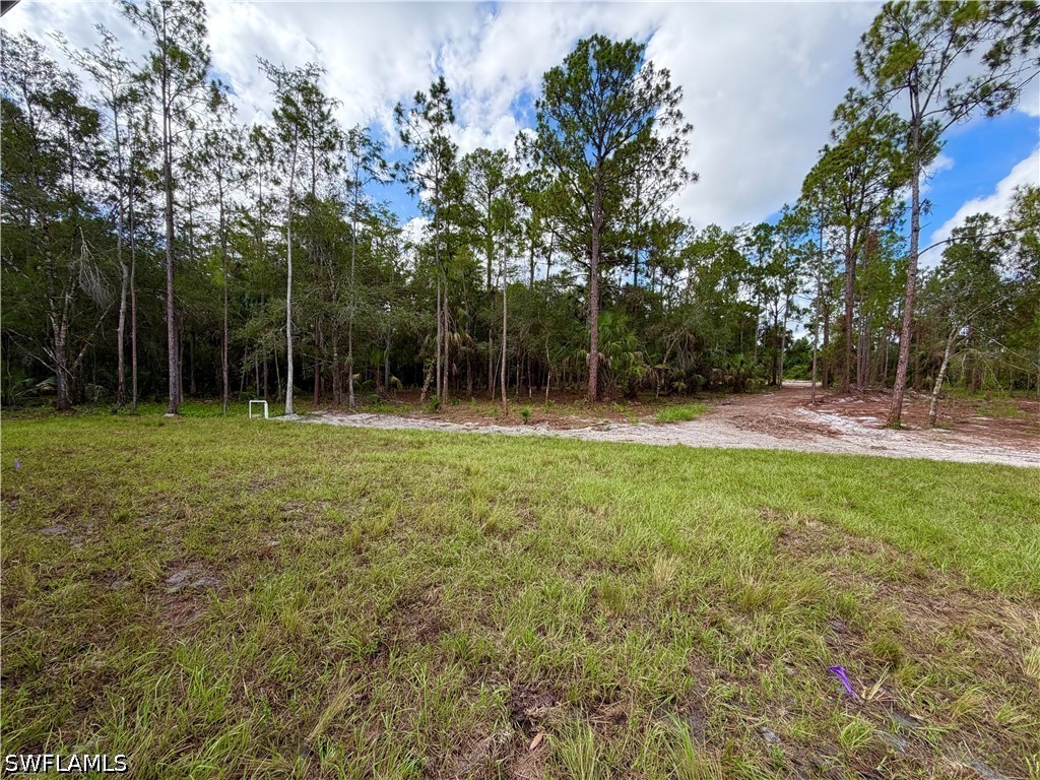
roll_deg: +0.4
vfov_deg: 85.7
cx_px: 520
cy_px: 390
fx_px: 421
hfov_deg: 102.1
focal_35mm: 14
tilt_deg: -3.3
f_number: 2.2
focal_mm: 2.22
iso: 40
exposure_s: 1/564
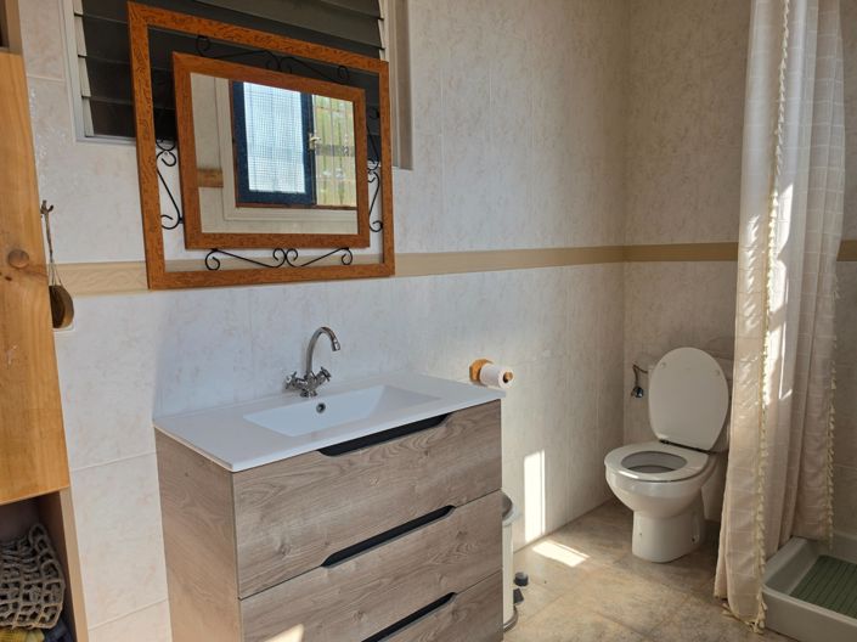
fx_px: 569
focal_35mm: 23
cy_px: 321
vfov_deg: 58.8
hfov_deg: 74.0
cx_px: 428
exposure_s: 1/1814
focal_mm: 6.5
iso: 64
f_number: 1.4
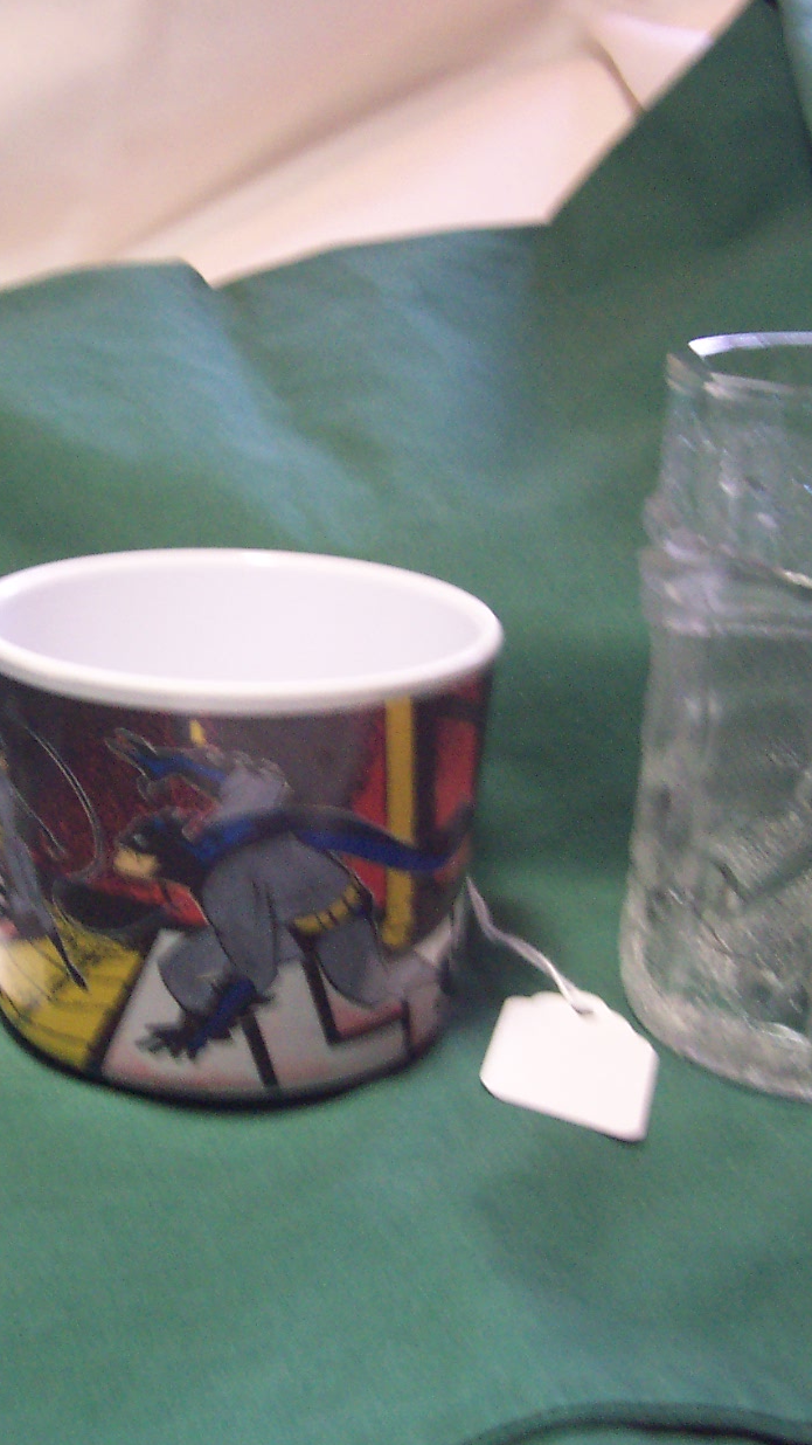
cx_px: 237
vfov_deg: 38.5
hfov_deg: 22.1
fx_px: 2068
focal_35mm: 54
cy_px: 724
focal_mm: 5.6
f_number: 2.8
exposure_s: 1/20
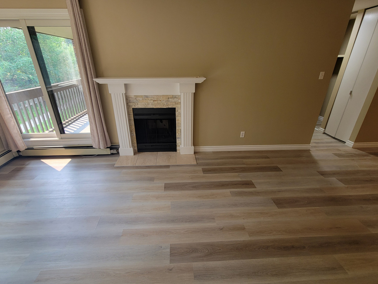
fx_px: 164
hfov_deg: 98.1
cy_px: 140
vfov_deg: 81.7
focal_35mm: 15
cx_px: 182
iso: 100
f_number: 2.2
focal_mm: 2.2
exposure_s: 1/60
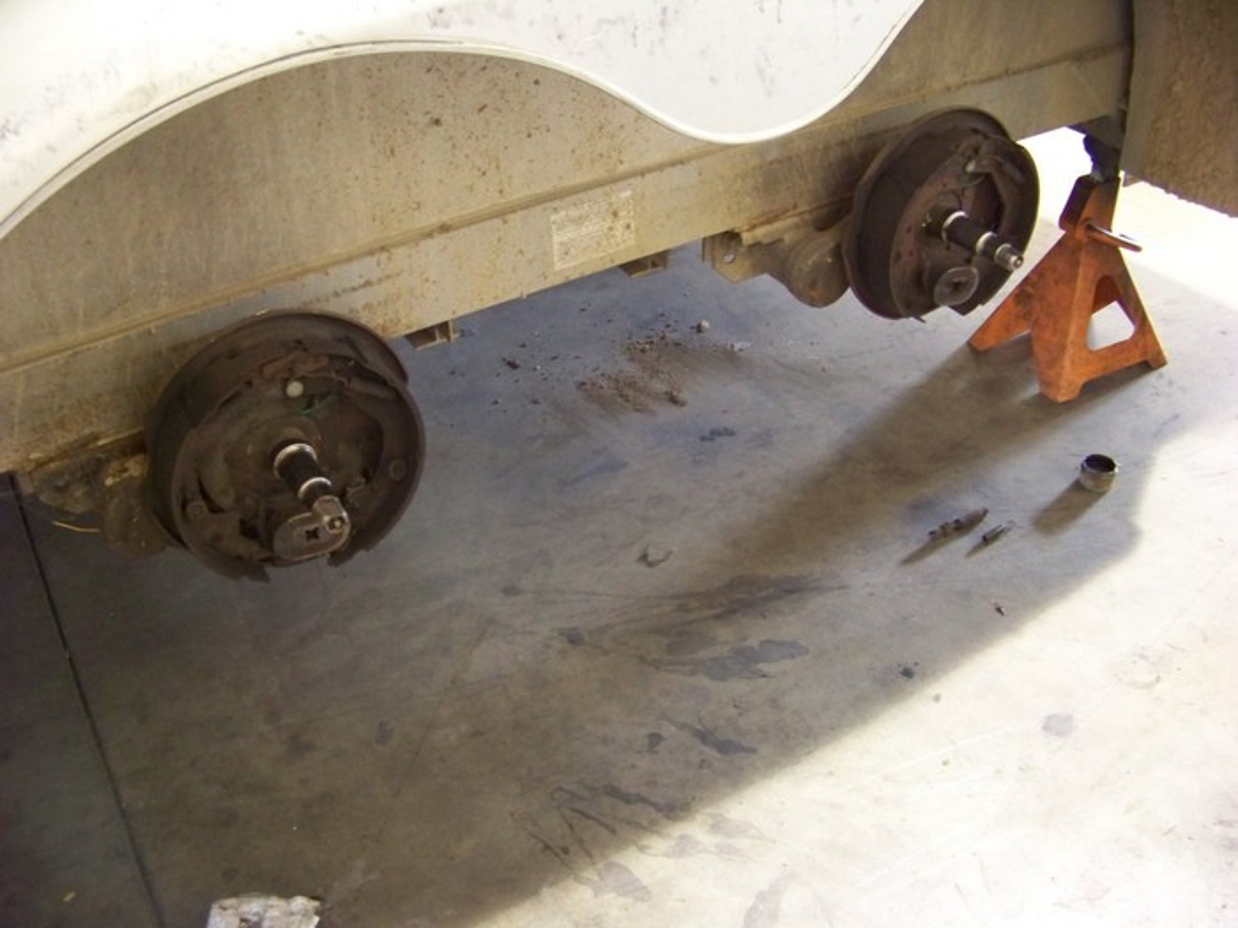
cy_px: 464
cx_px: 619
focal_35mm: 36
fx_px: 1287
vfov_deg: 39.7
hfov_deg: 51.4
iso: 400
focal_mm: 5.85
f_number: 2.8
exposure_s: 1/8
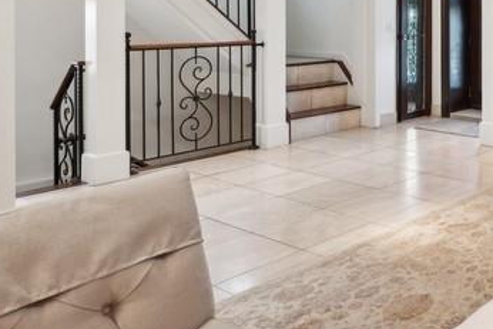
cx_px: 578
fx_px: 534
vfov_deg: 32.8
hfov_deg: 38.2
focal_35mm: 39
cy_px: 46
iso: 320
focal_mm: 10
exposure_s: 1/5
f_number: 8
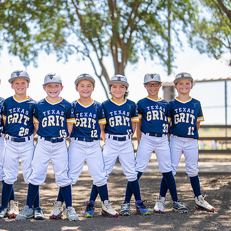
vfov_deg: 21.6
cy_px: 133
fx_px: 604
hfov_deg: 21.5
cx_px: 57
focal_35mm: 80
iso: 100
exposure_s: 1/2000
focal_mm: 50
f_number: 1.2
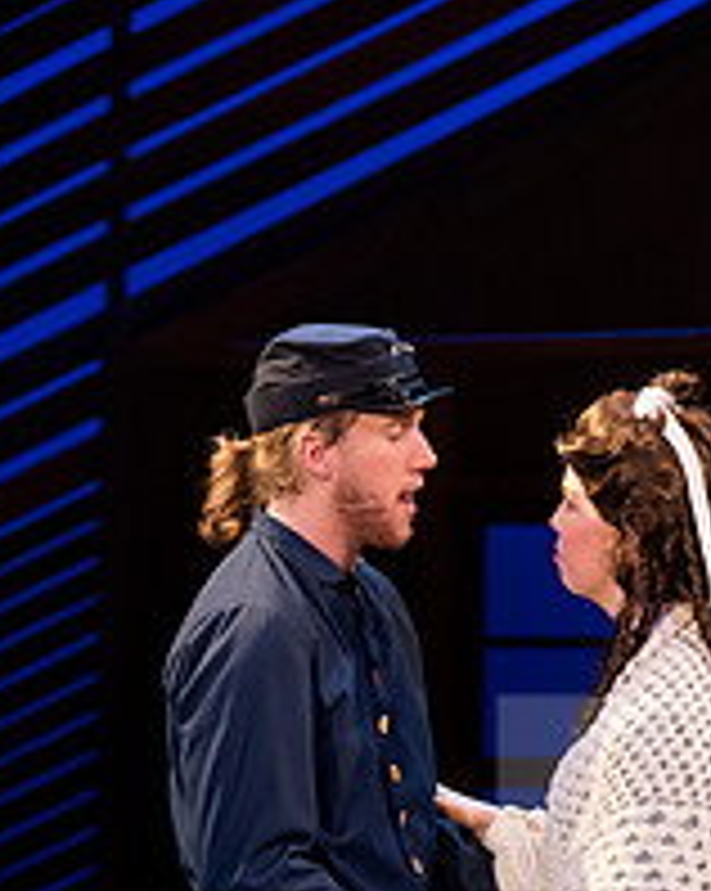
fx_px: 9563
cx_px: 428
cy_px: 976
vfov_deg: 5.3
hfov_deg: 4.3
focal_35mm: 363
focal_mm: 170
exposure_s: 1/400
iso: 5000
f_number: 4
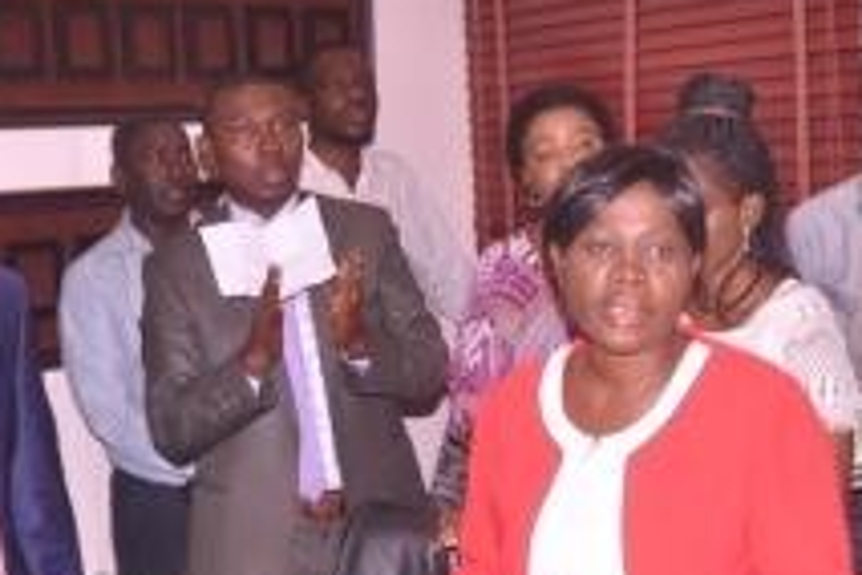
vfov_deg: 21.5
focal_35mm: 63
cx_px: 380
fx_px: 1508
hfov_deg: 31.9
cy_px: 397
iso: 200
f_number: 5.6
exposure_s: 1/100
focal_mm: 20
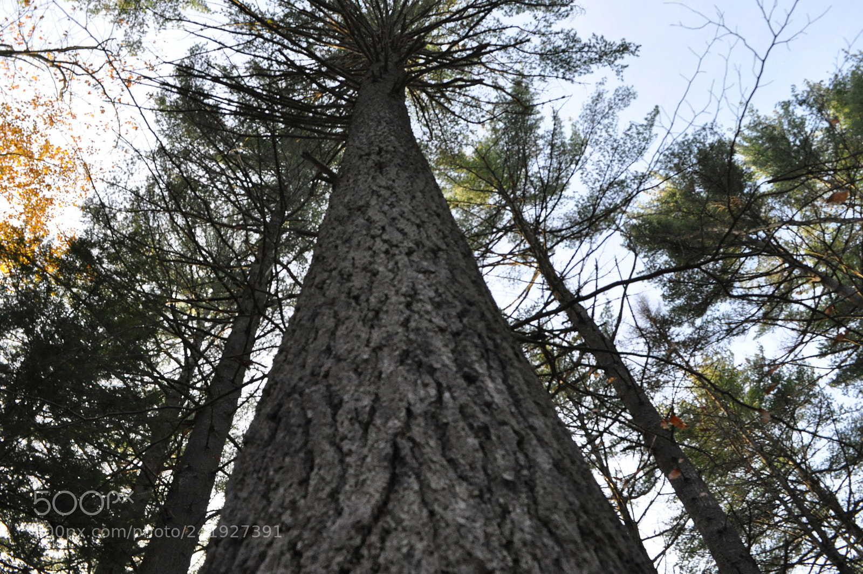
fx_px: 647
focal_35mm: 27
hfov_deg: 67.4
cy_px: 287
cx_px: 432
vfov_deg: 47.8
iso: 1600
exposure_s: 1/400
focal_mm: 18
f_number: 8
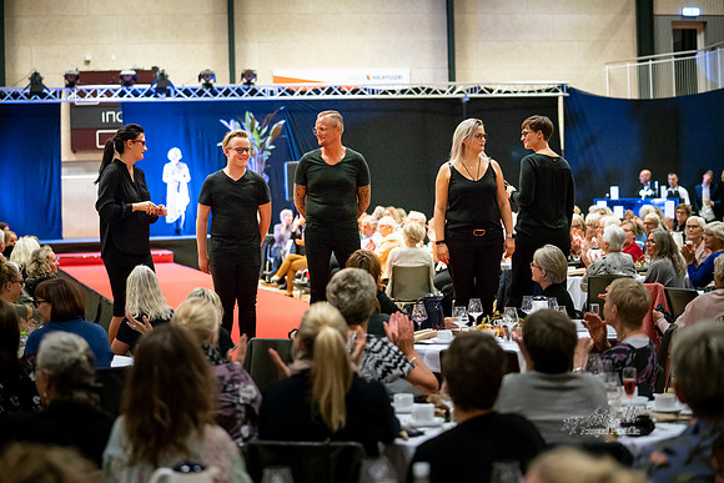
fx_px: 1629
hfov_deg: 25.1
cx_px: 362
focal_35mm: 81
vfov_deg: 16.9
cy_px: 242
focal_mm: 81
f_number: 2.8
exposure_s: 1/200
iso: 12800
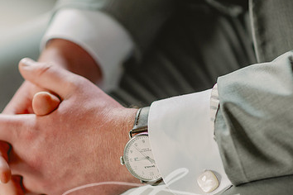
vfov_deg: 9.9
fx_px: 1131
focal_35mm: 139
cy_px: 121
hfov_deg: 14.8
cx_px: 141
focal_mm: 85
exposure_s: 1/320
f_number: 2.2
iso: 400
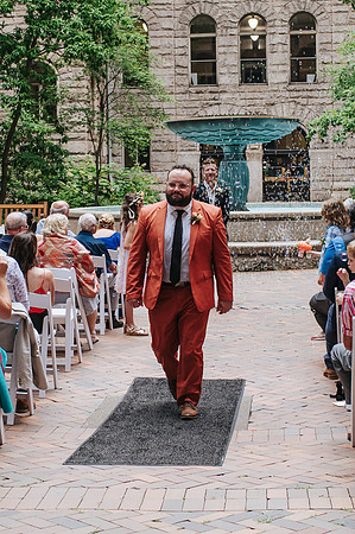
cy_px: 247
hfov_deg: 17.0
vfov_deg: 25.4
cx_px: 139
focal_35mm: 80
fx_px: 1183
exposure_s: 1/400
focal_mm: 35
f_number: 4
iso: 800
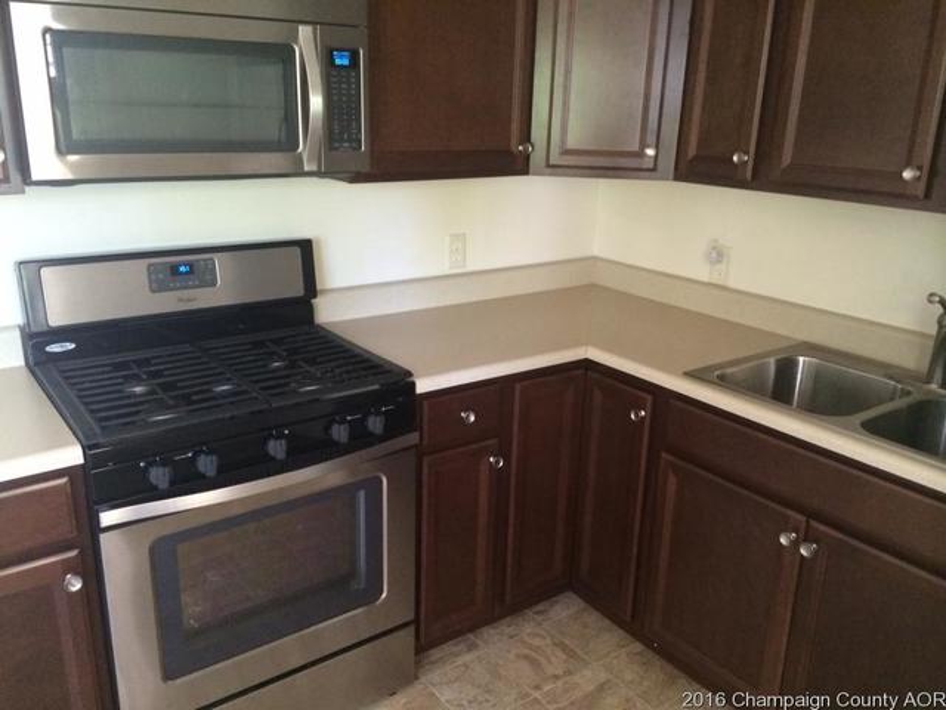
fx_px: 820
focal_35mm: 30
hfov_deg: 60.0
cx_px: 473
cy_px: 355
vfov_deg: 46.8
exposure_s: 1/30
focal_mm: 4.12
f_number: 2.2
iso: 320
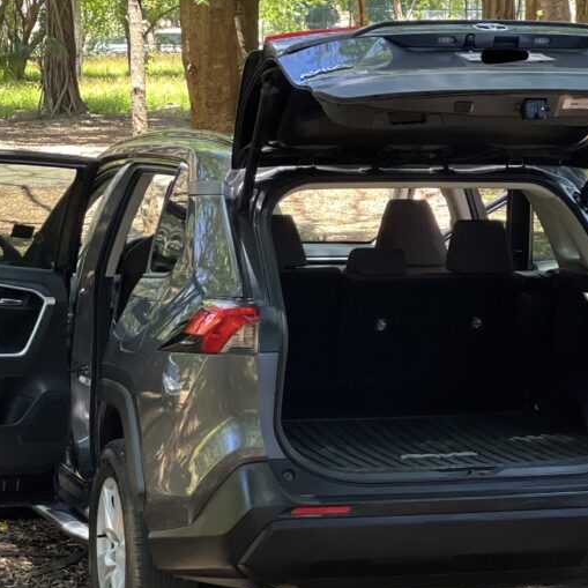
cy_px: 325
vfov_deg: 12.7
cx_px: 273
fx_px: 2633
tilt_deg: -5.7
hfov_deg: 12.7
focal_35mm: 137
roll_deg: -0.1
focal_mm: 9
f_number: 2.8
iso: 200
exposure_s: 1/121
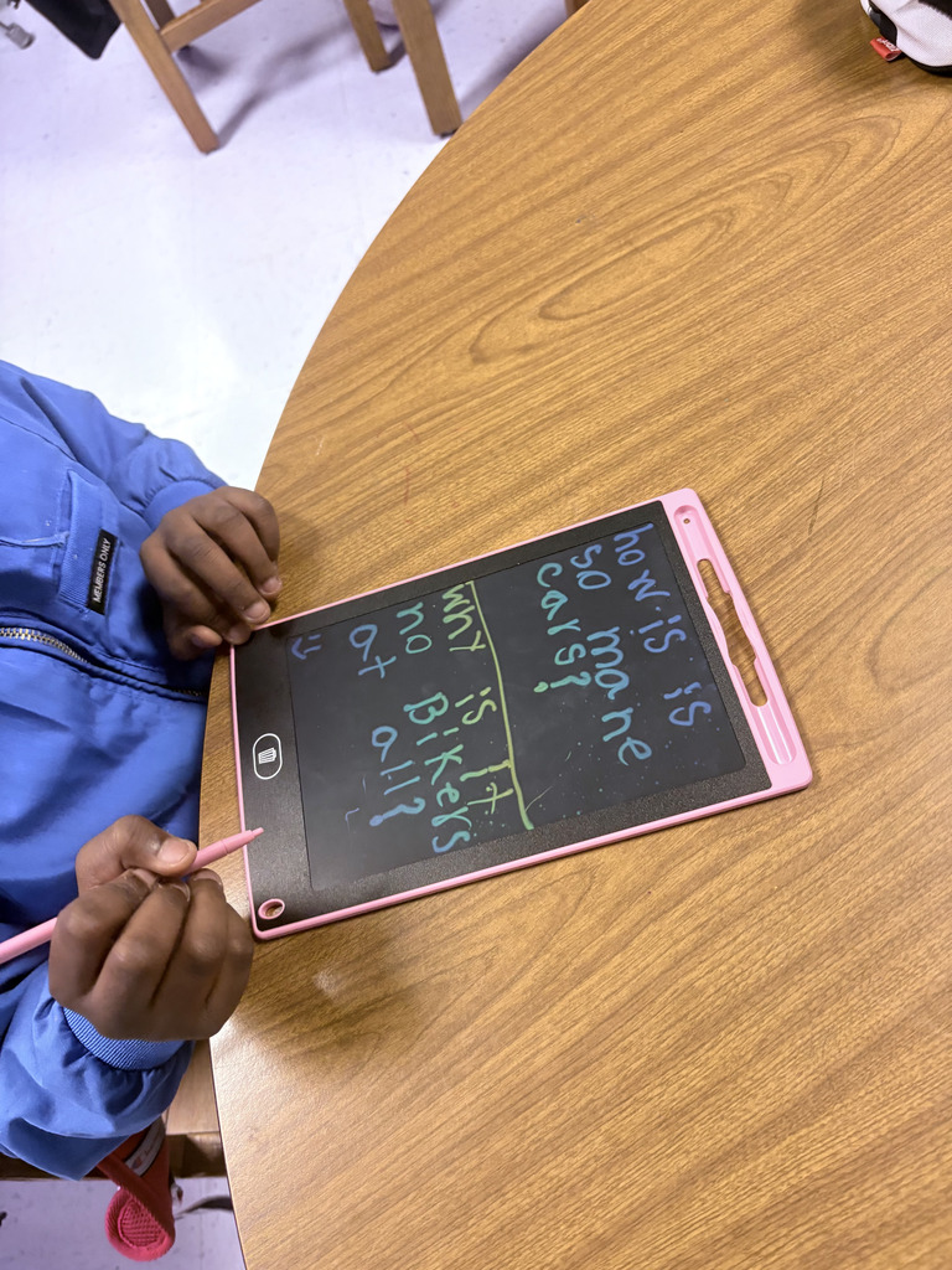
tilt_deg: -57.2
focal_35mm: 26
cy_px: 635
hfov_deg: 53.1
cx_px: 476
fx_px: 953
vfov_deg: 67.3
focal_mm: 5.96
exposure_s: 1/60
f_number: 1.6
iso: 320
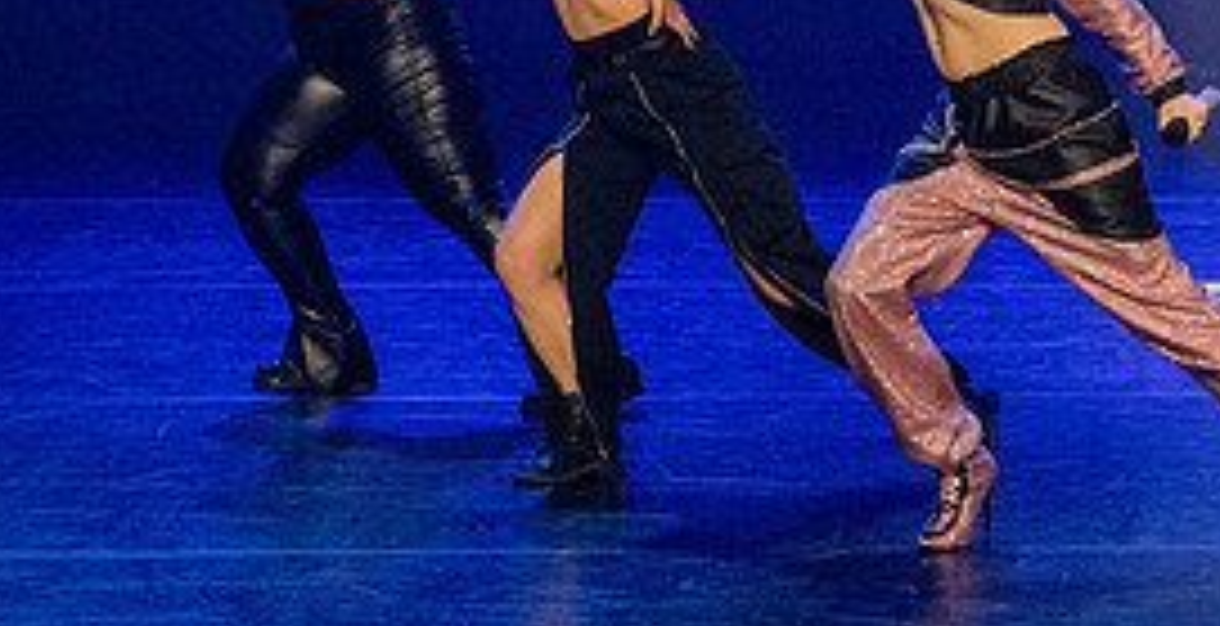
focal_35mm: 170
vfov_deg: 6.6
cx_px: 1133
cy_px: 140
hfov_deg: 12.8
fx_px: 5387
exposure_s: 1/200
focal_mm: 47
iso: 6400
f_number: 4
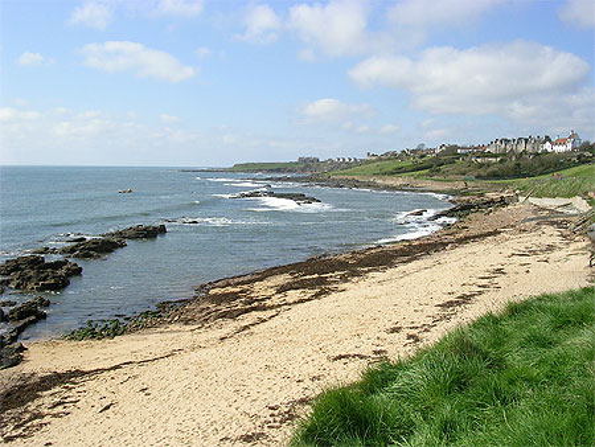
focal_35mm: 38
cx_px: 298
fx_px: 654
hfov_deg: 49.0
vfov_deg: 37.8
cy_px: 224
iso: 71
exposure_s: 1/412
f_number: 5.6
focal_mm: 5.8
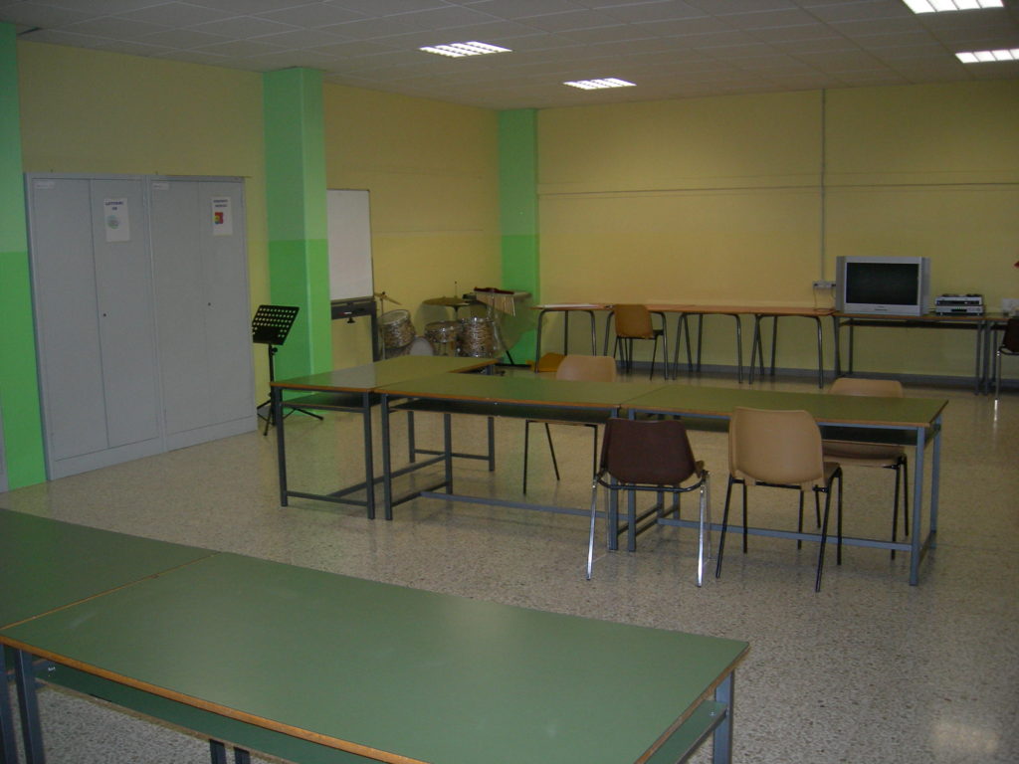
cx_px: 510
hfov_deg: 51.4
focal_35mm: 36
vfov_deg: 39.7
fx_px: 1060
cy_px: 382
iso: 191
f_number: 2.7
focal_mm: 7.5
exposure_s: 1/60.1
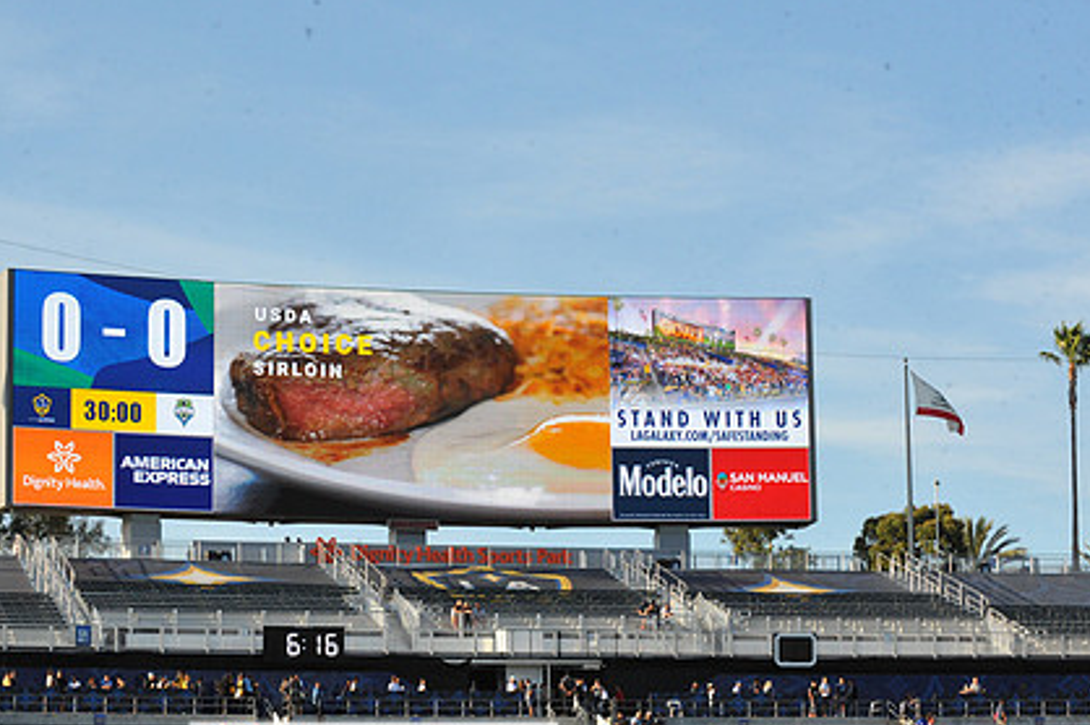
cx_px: 373
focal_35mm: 111
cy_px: 365
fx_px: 3358
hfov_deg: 18.4
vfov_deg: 12.3
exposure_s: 1/800
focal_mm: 80
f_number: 14
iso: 1600
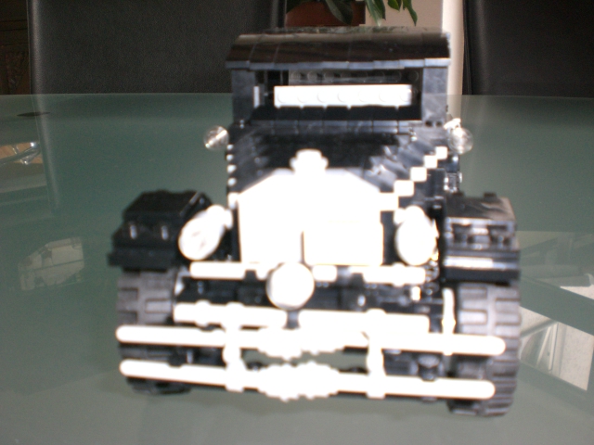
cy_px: 222
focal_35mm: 38
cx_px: 297
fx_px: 652
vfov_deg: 37.7
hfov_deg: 49.0
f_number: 3.1
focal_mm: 6.3
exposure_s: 1/60
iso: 200
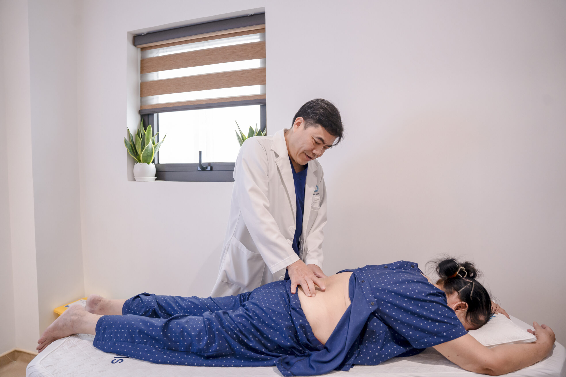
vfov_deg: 53.1
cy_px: 188
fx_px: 377
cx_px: 283
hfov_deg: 73.7
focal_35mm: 24
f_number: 4
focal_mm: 24
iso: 1250
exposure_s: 1/160
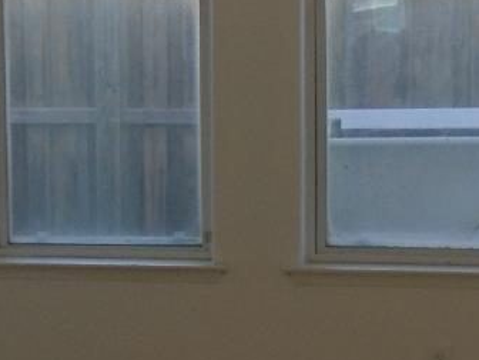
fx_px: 1605
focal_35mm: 116
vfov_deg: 12.8
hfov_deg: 17.0
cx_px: 265
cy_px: 178
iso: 100
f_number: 3.2
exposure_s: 1/80
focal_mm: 4.6
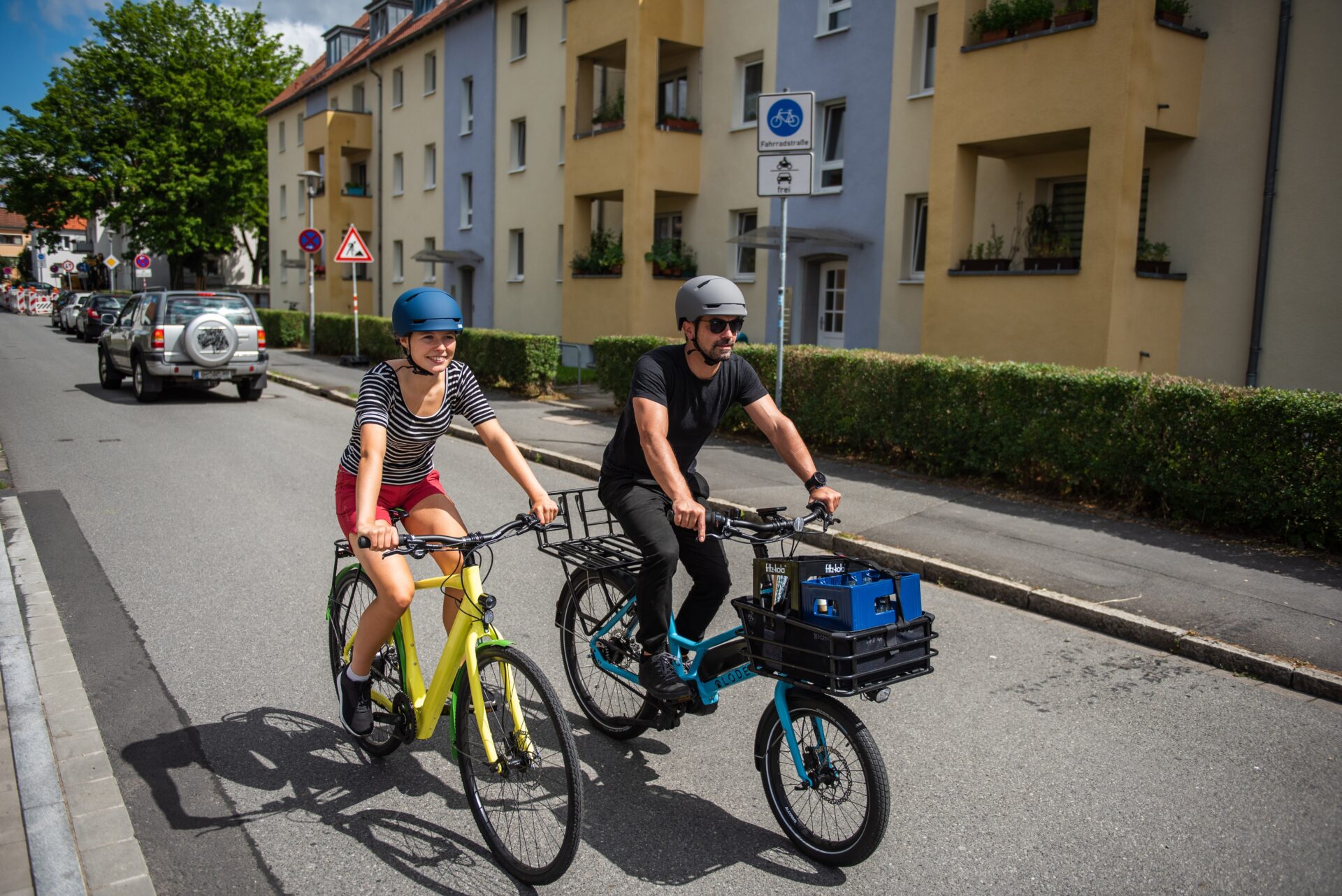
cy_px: 448
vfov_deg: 45.0
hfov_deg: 63.6
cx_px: 671
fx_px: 1081
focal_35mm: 29
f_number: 2.8
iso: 200
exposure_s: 1/4000
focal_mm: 29
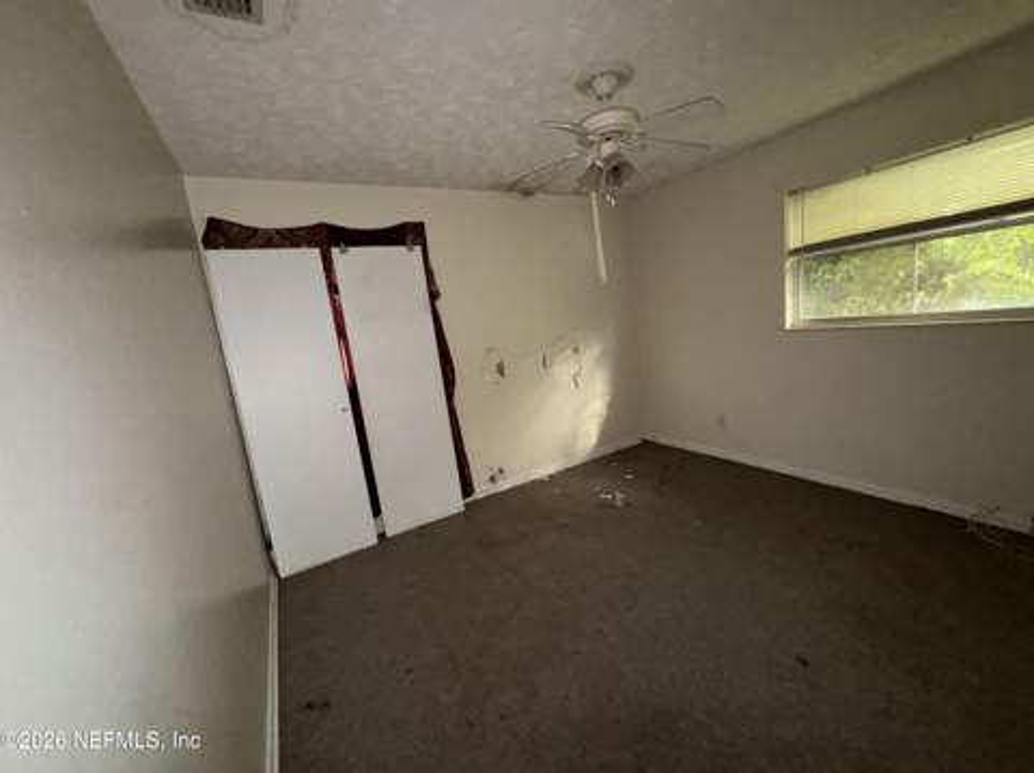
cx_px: 517
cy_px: 386
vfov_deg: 85.6
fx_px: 418
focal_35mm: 14
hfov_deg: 102.1
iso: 320
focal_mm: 2.22
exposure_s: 1/42
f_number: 2.2
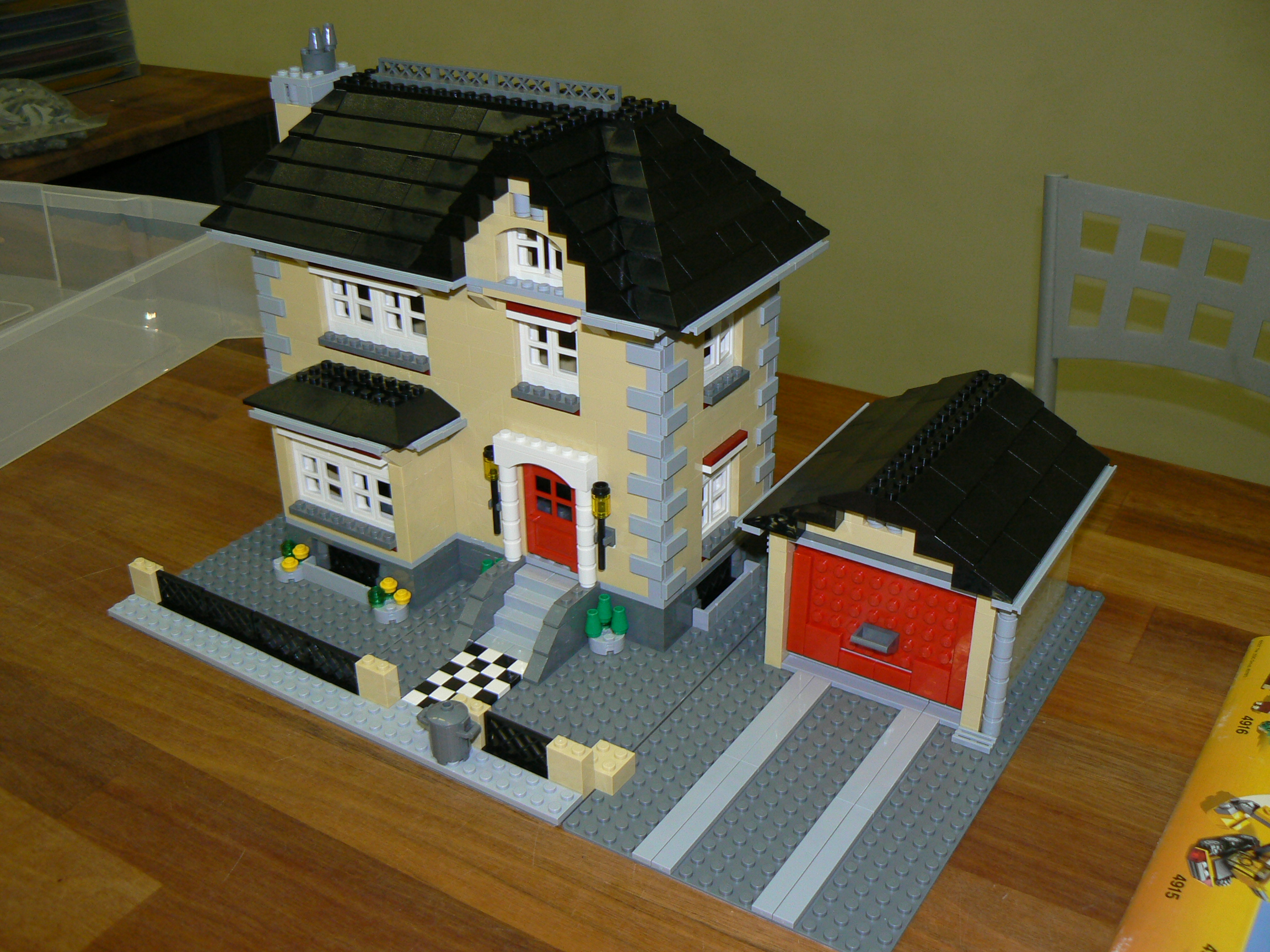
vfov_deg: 39.7
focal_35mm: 36
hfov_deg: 51.4
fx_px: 1321
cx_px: 635
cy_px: 476
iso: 100
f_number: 2.8
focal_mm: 6
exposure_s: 1/30
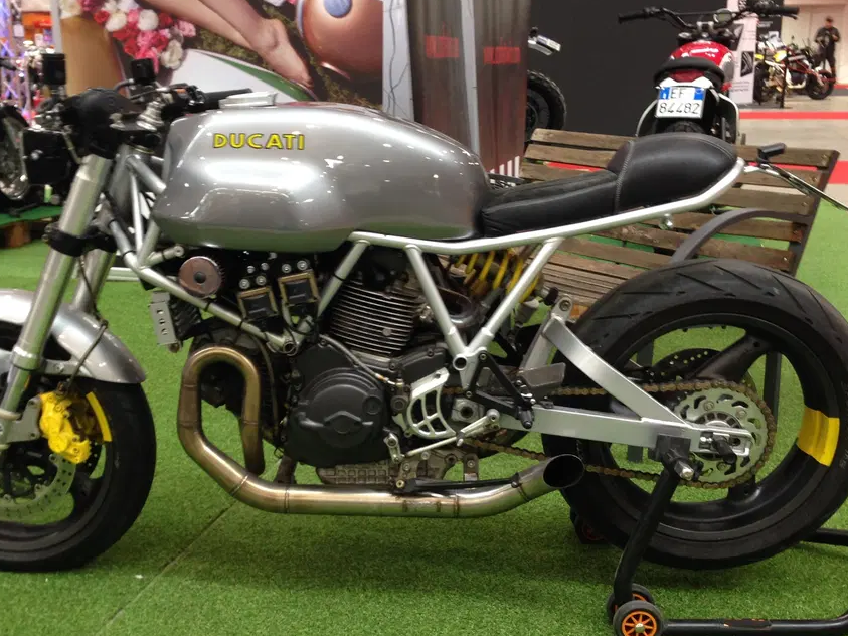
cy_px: 361
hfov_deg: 40.4
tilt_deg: -16.8
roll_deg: -0.2
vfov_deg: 30.8
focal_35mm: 47
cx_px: 370
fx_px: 1151
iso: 80
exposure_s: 1/20
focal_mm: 4.12
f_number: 2.4
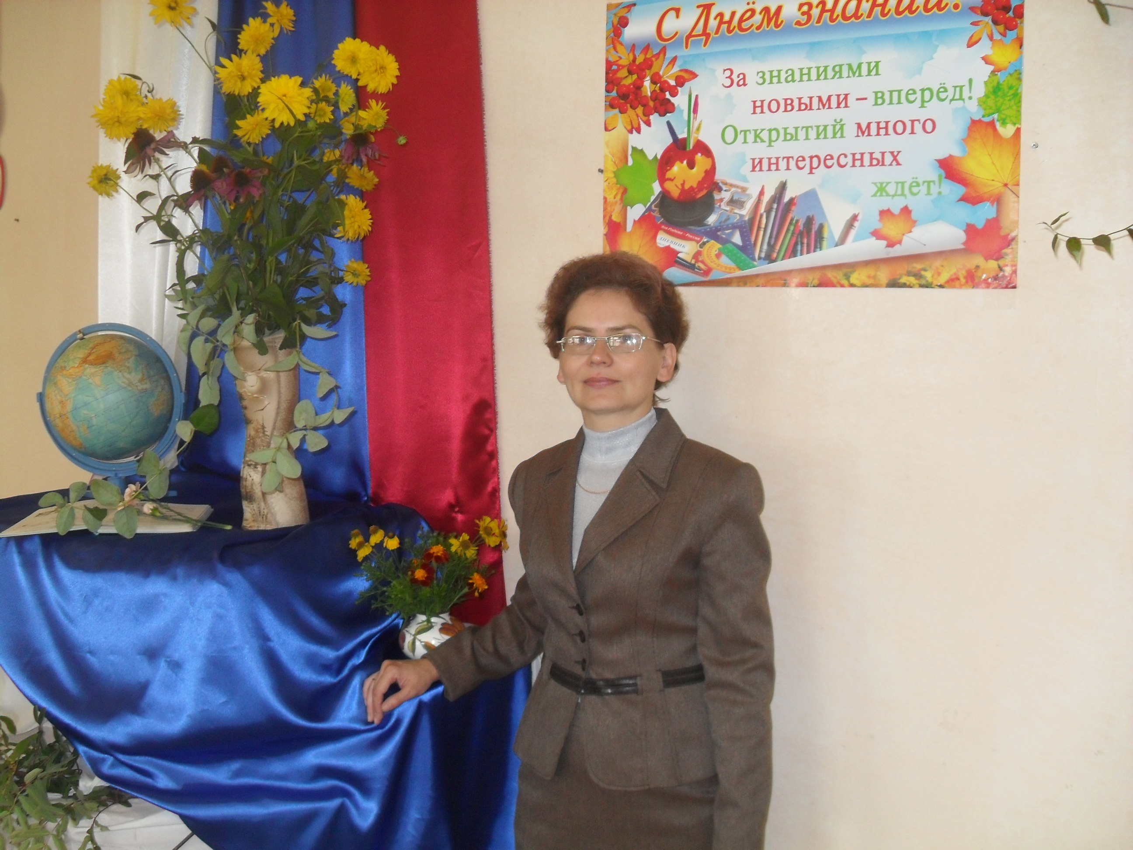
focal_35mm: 35
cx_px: 566
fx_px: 1146
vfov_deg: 40.7
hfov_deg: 52.6
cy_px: 425
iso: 200
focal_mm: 6.2
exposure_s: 1/45
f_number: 2.8
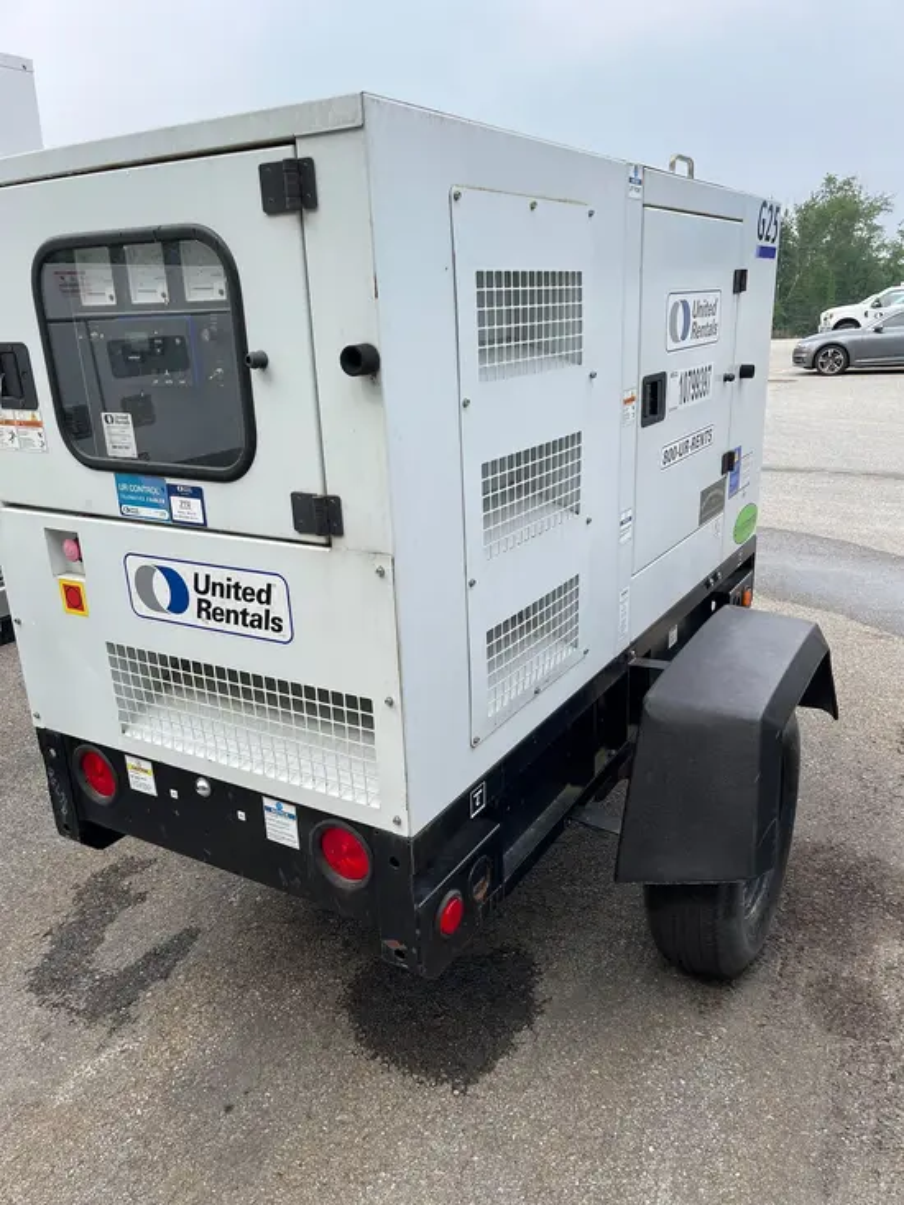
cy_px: 602
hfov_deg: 53.1
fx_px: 905
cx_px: 452
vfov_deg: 67.3
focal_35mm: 26
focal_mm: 5.1
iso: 50
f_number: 1.6
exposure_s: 1/1372
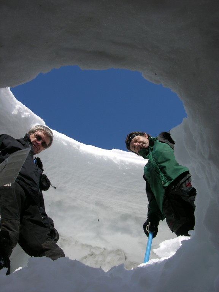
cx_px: 110
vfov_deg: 52.6
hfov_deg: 40.7
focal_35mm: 35
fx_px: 295
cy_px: 146
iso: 50
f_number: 7.1
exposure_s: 1/321
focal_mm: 8.9
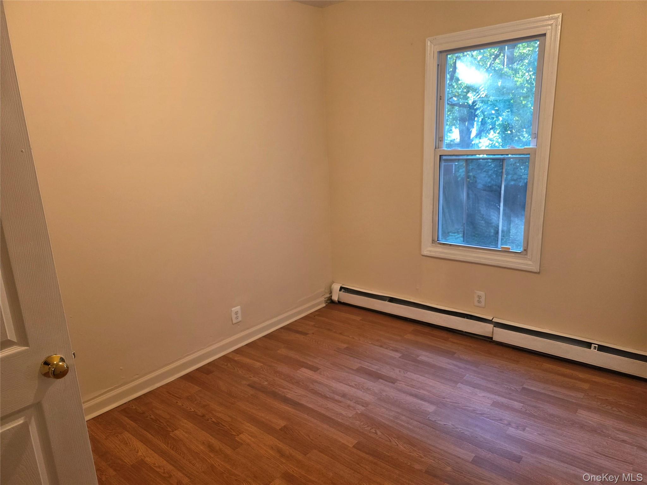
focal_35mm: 23
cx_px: 324
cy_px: 242
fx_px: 430
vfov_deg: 58.9
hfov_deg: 73.9
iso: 250
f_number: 1.7
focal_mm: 6.3
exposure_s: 1/120
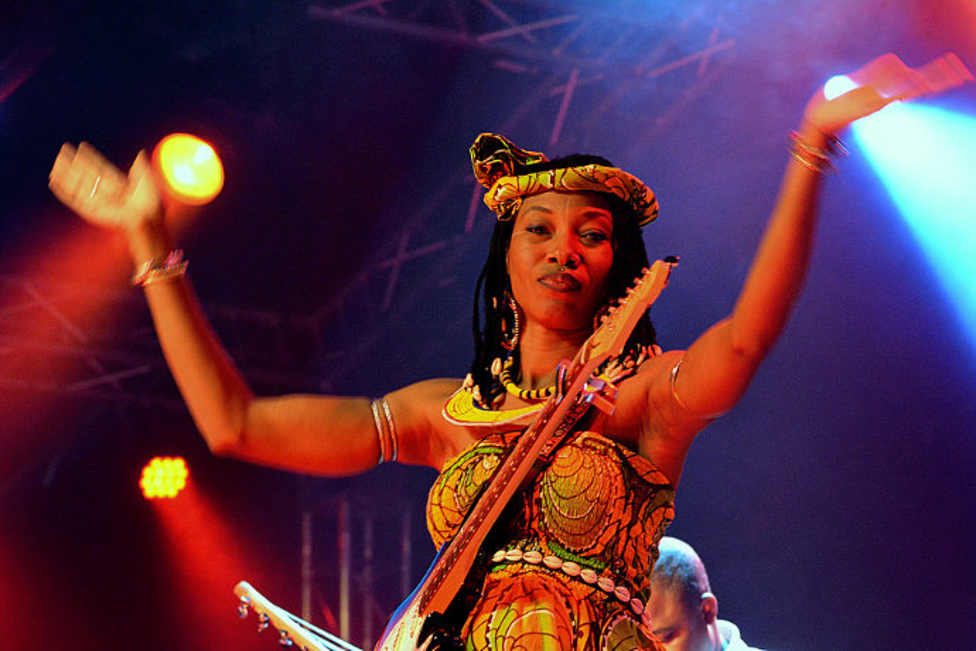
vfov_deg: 8.7
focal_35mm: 158
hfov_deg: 13.0
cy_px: 326
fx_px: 4270
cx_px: 488
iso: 3200
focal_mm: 105
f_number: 5
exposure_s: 1/60
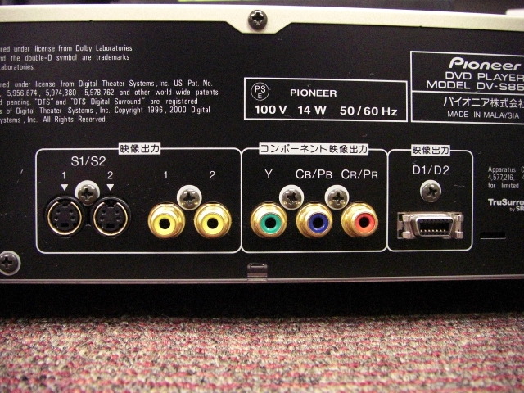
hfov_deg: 49.0
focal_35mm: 38
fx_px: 575
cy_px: 196
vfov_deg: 37.7
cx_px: 262
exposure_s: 1/40
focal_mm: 6.3
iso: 800
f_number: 3.4
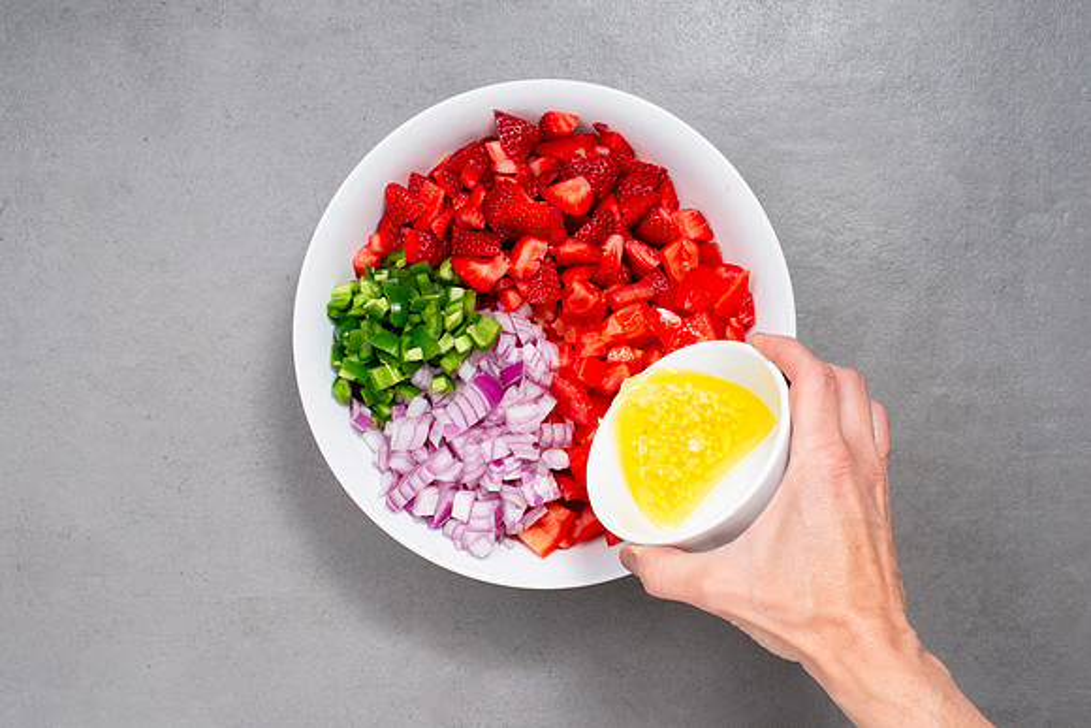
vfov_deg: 22.5
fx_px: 1828
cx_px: 616
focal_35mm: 60
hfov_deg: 33.2
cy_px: 325
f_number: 10
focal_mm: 50
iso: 250
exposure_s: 1/200
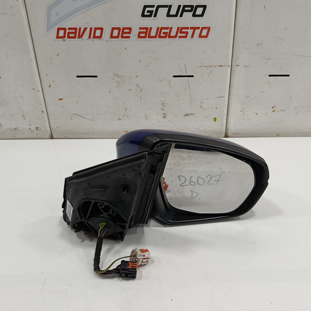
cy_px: 152
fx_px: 295
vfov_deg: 55.6
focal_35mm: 29
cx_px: 177
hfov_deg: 55.4
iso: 995
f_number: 1.7
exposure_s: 1/100
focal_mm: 5.24
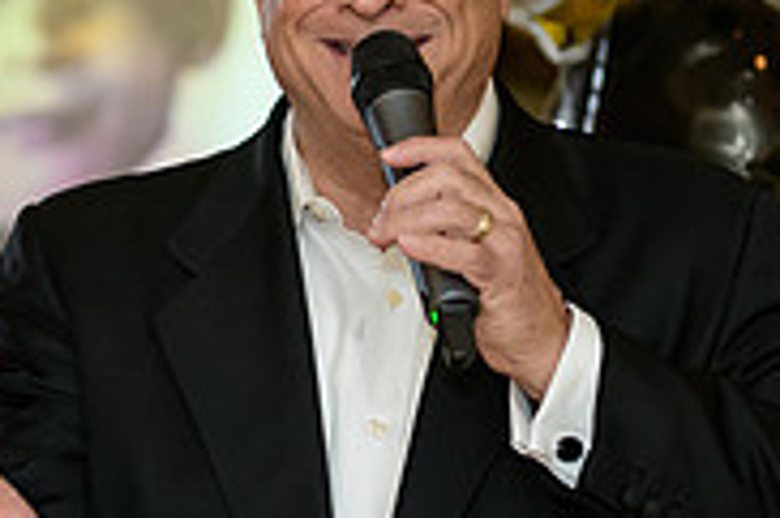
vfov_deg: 6.1
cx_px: 356
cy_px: 387
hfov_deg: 9.2
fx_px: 4827
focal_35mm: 223
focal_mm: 70
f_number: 2.8
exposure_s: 1/125
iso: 1600
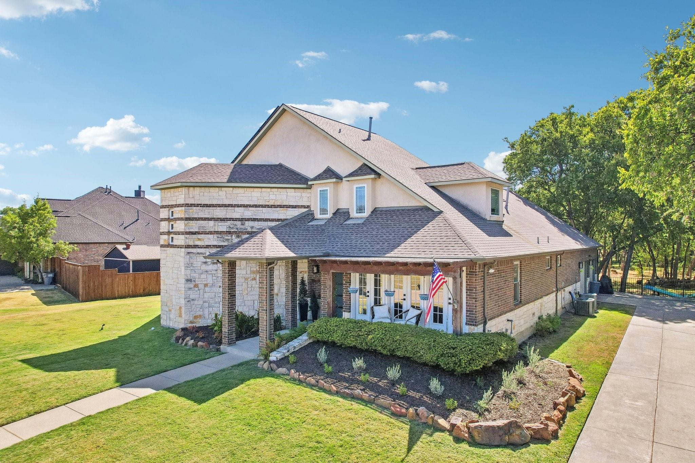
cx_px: 348
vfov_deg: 57.2
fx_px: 425
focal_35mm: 22
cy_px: 232
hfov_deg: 78.6
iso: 200
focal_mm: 8.4
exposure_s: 1/3000
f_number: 2.8
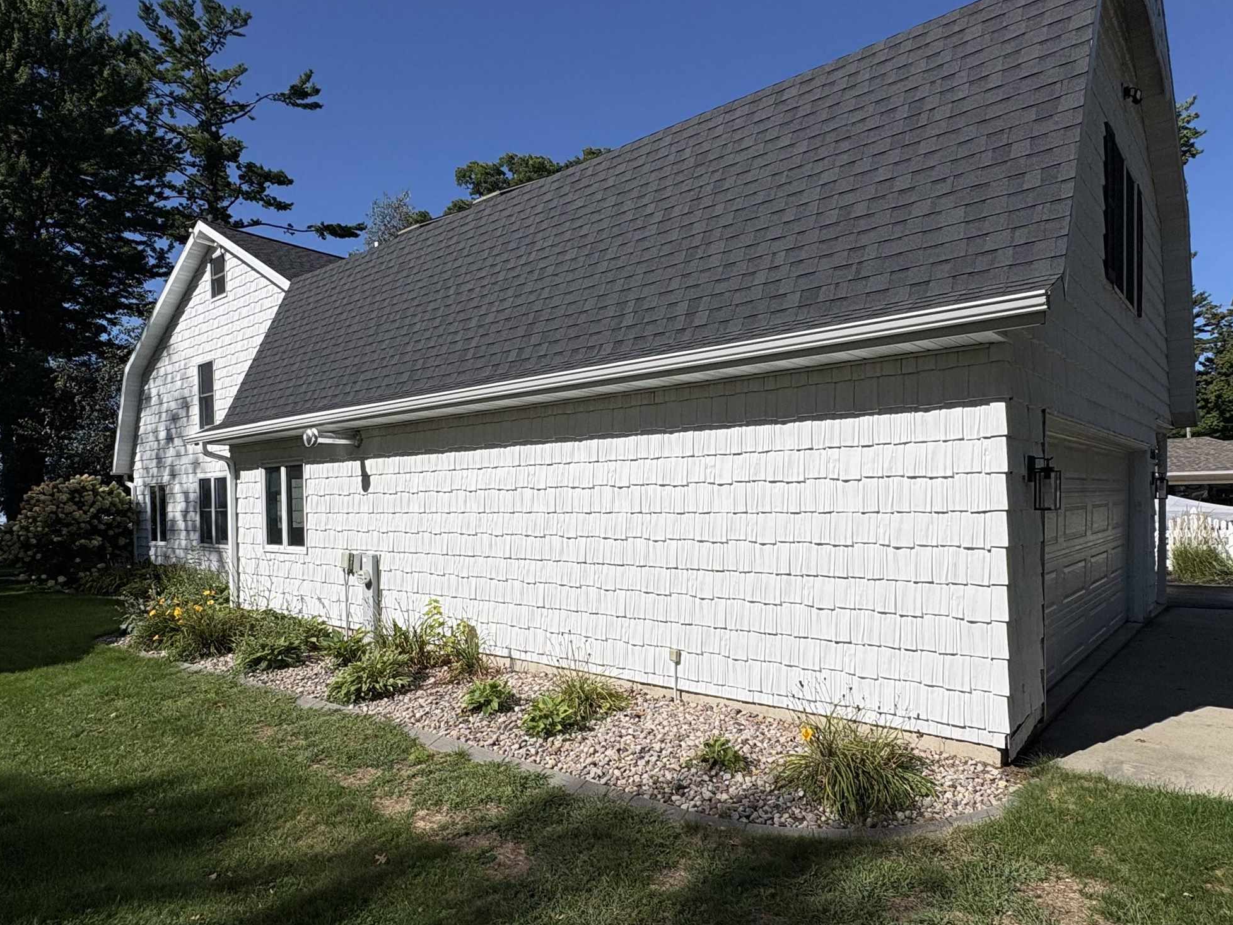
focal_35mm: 22
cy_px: 514
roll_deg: +1.1
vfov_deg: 60.9
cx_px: 600
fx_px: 784
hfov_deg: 76.4
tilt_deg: -0.9
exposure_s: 1/6135
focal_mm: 2.22
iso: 50
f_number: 2.2
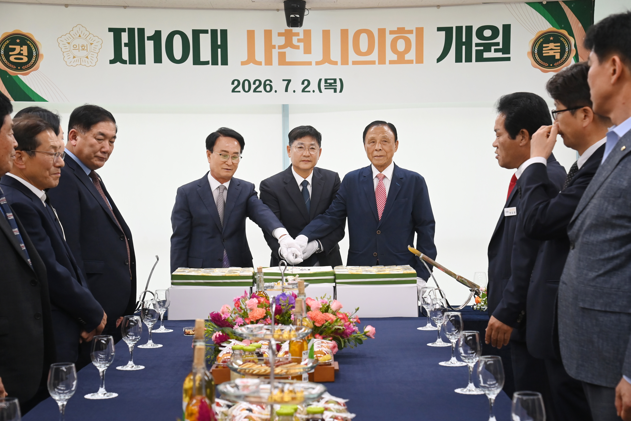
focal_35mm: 65
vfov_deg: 20.9
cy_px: 210
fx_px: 1139
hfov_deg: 31.0
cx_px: 316
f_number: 6.3
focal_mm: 65
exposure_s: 1/200
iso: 2500
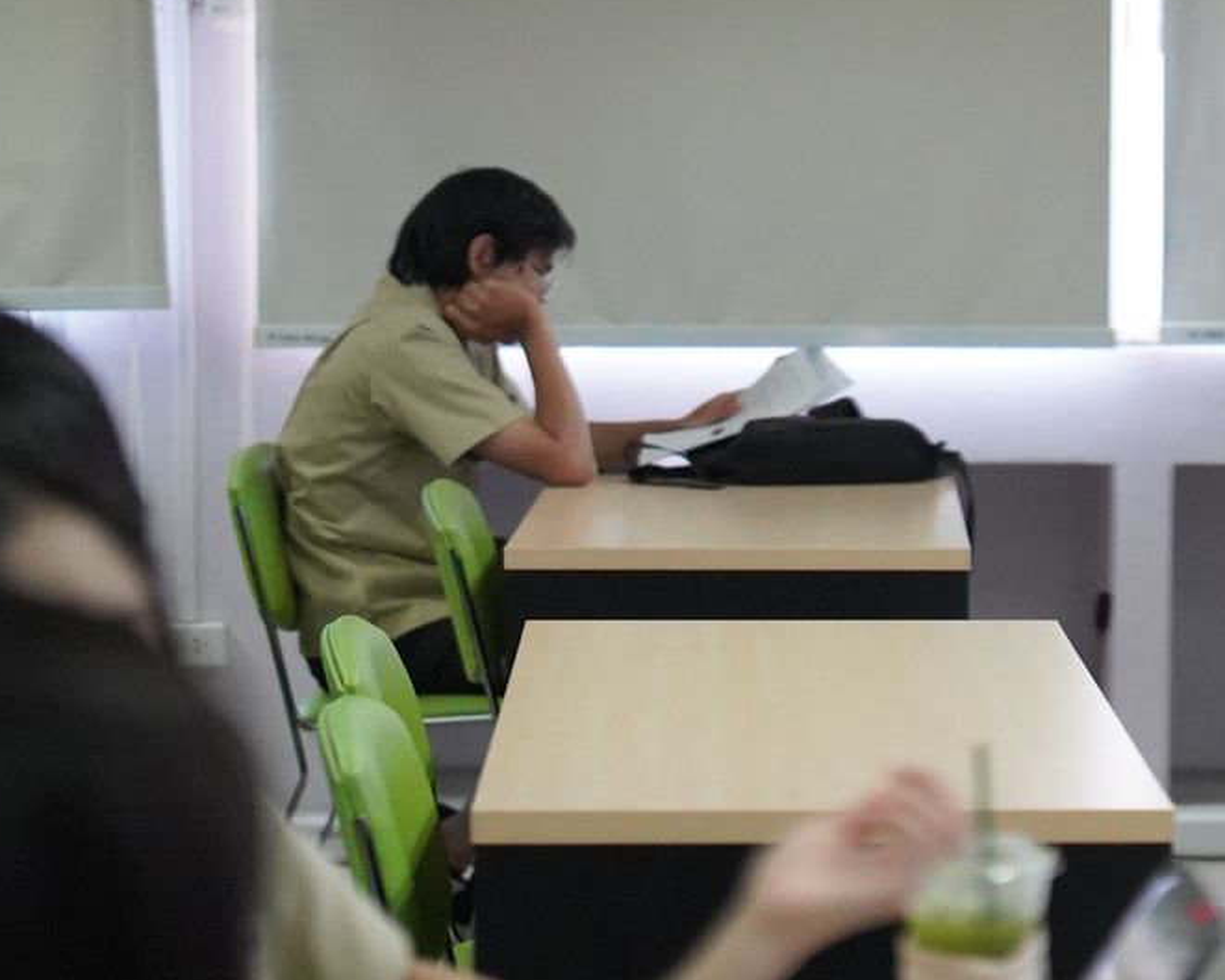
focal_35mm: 149
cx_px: 1144
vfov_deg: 10.3
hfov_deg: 12.8
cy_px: 809
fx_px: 5403
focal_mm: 50
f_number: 1.2
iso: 6400
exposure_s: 1/4000
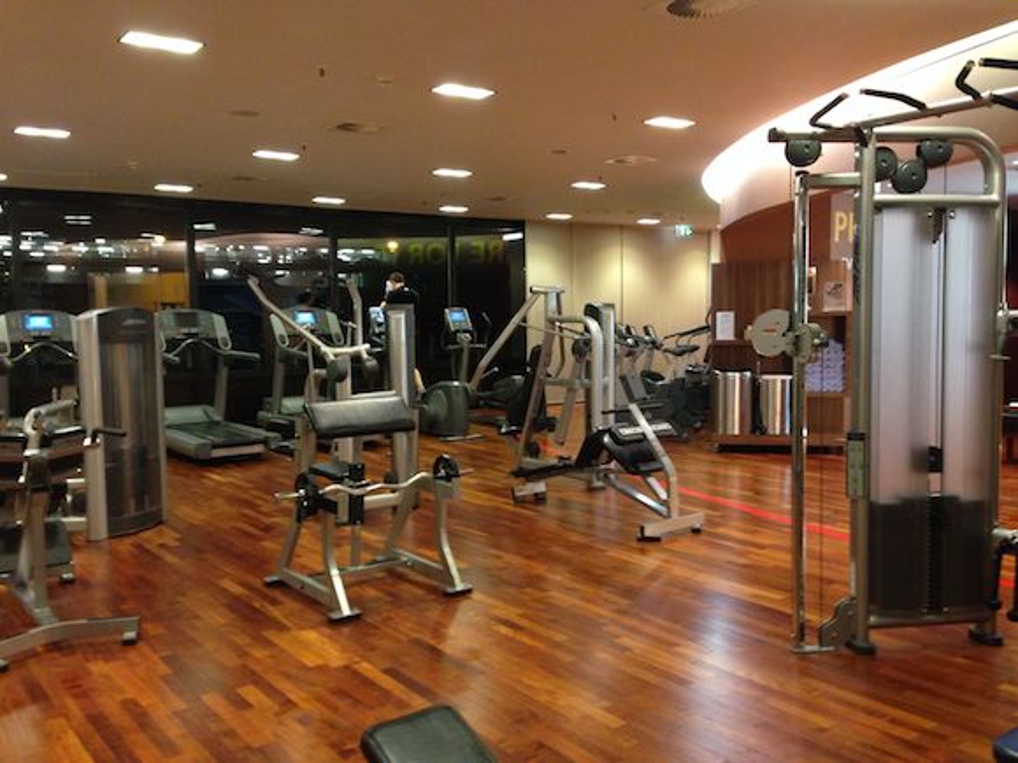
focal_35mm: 33
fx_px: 970
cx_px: 509
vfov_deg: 42.9
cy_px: 382
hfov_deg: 55.4
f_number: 2.4
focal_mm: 4.12
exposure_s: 1/20
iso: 320
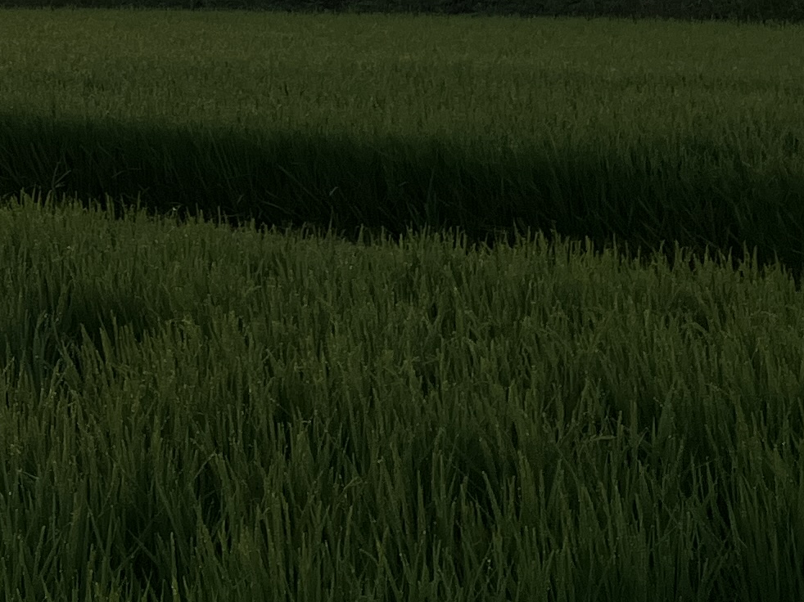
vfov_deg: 11.8
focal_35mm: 115
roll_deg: -0.1
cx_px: -491
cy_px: -499
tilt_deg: +10.1
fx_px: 2670
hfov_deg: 15.5
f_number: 1.8
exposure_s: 1/1279
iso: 32
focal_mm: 3.99
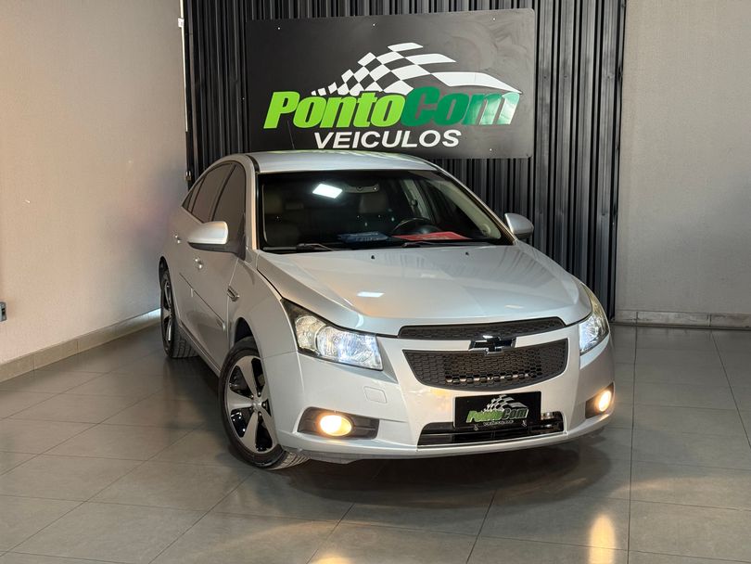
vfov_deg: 30.3
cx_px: 376
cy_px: 282
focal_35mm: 48
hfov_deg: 39.6
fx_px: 1042
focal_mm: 6.76
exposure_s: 1/60
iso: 160
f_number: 1.78
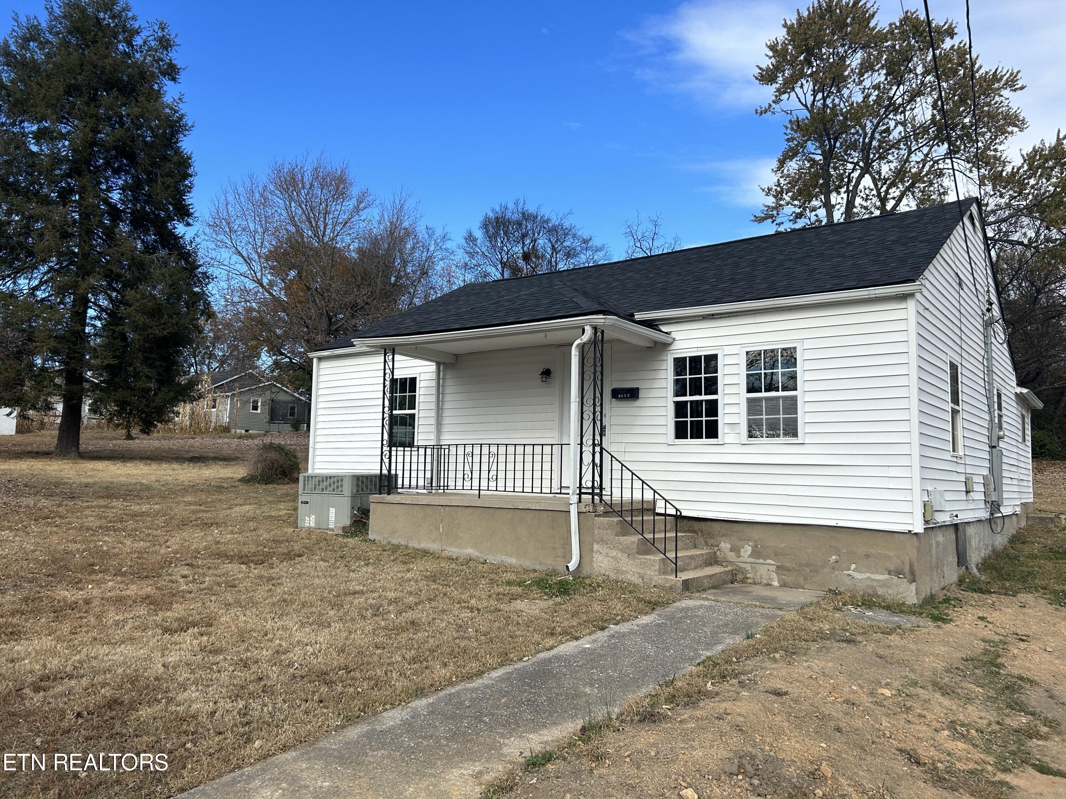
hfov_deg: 67.3
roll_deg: -2.1
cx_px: 533
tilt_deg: +6.3
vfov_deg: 53.1
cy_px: 400
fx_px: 801
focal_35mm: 26
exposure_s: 1/2571
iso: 50
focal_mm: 5.7
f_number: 1.5
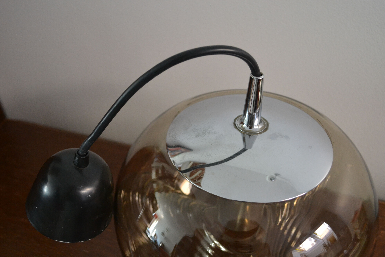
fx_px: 353
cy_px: 135
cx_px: 198
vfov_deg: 40.0
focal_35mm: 33
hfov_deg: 57.2
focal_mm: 20
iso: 1600
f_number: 3.8
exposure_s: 1/40
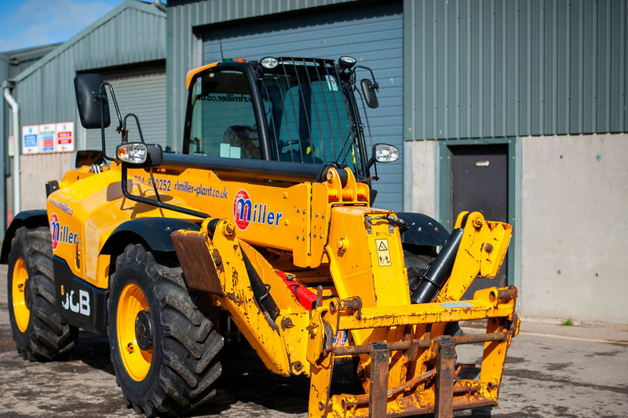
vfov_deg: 21.2
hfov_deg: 31.4
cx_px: 281
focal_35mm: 64
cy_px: 246
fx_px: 1115
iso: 200
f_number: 2
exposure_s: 1/8000
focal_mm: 50
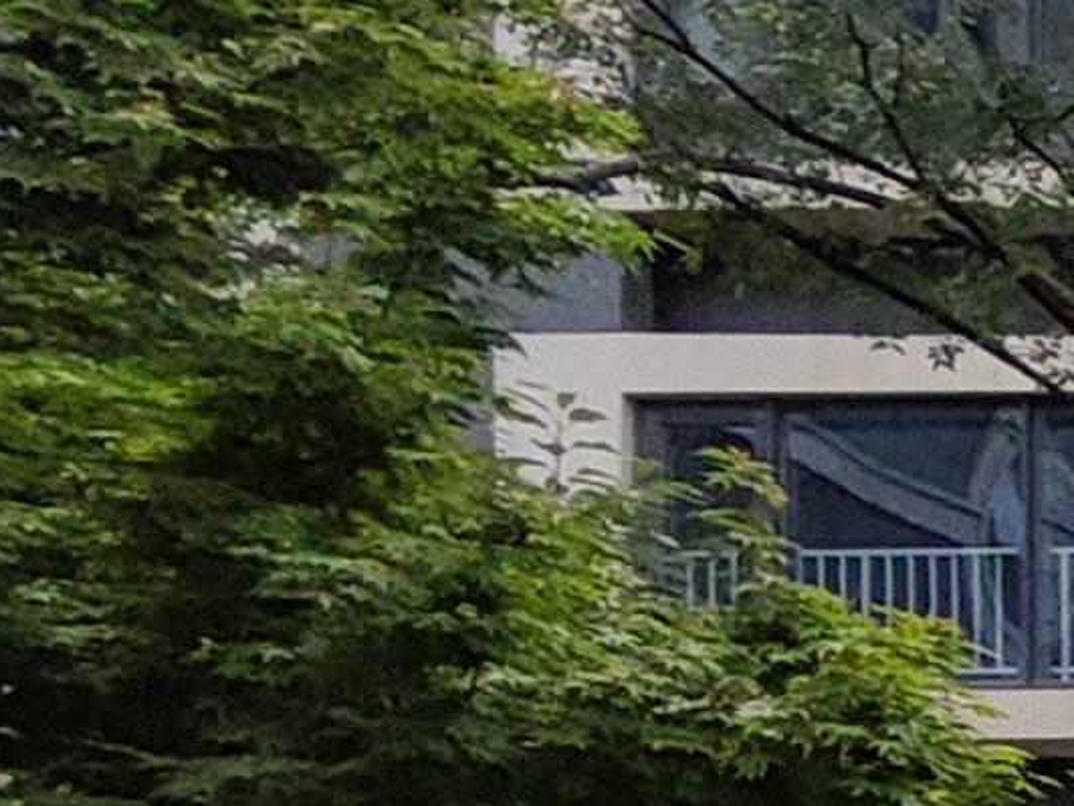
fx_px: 3878
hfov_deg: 9.9
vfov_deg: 11.0
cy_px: 1519
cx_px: 3545
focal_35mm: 125
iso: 50
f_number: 2.4
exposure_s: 1/1301
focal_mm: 2.13
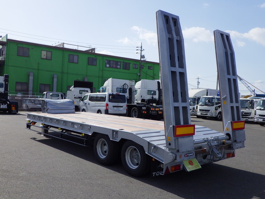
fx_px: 260
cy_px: 100
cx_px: 132
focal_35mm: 34
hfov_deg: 54.0
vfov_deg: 41.8
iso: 250
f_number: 4.6
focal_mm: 6.1
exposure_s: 1/1500
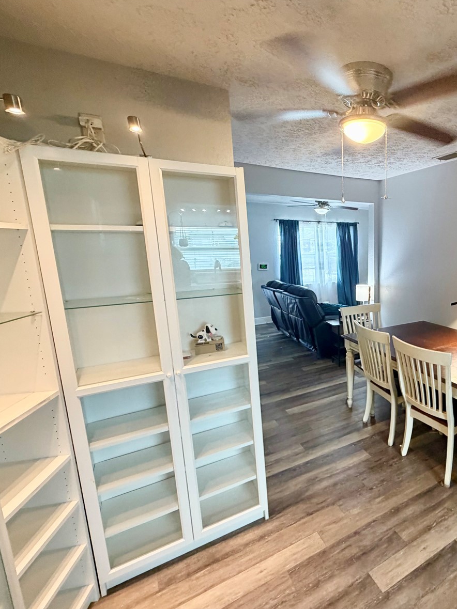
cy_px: 304
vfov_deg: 84.7
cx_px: 368
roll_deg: +0.2
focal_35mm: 19
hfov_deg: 62.6
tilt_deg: -11.9
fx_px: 335
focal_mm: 2.22
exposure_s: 1/60
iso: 320
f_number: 2.2
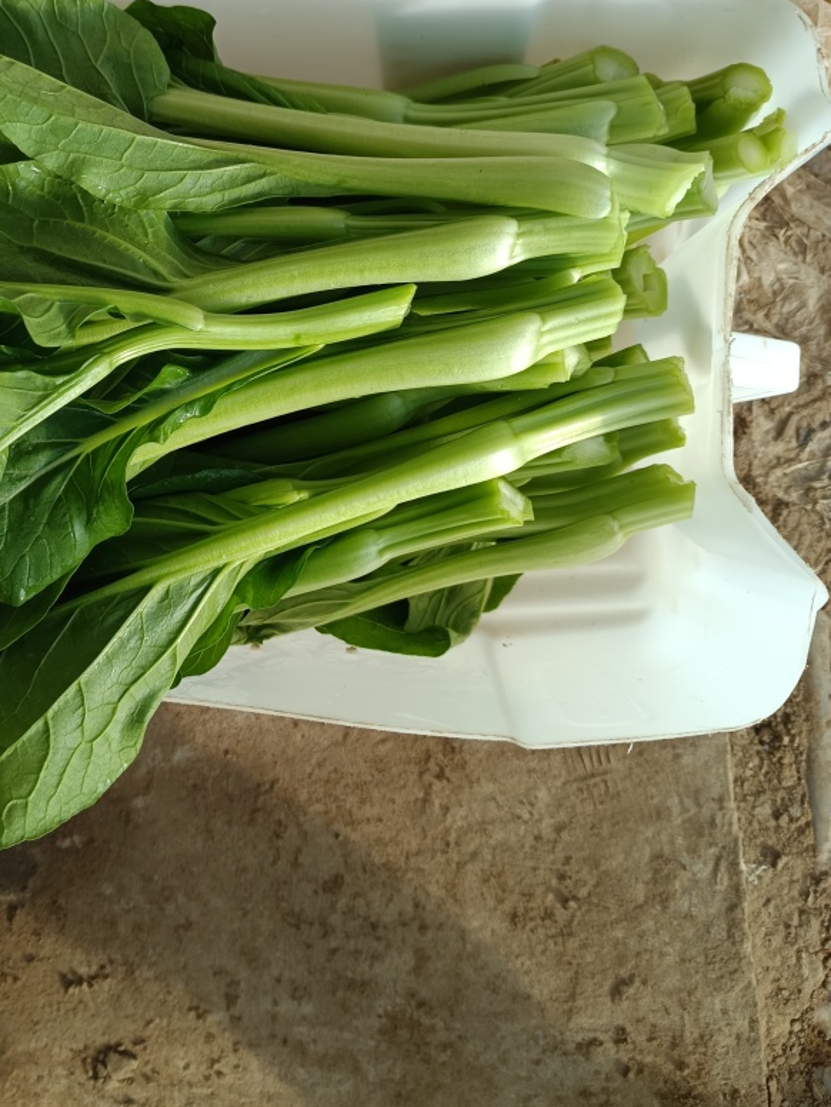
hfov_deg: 42.3
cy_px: 449
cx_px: 268
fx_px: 1056
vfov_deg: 55.0
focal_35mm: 33
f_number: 1.7
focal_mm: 5.31
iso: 50
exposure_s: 1/124
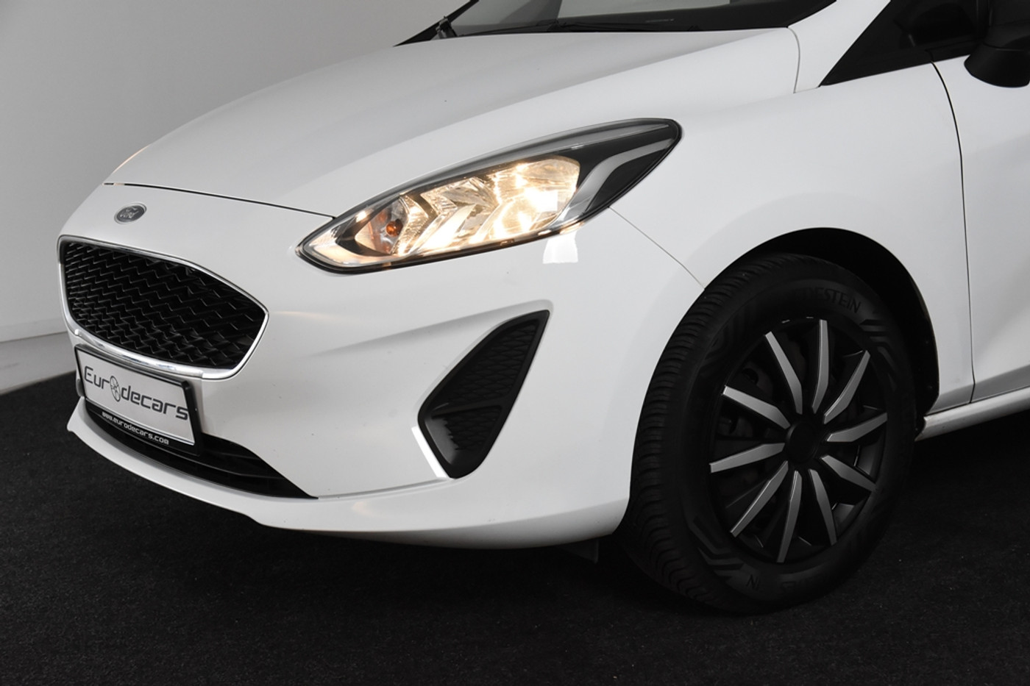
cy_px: 343
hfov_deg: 35.1
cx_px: 515
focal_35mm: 57
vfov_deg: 23.8
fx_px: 1631
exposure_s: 1/160
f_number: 6.3
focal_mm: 38
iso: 1600
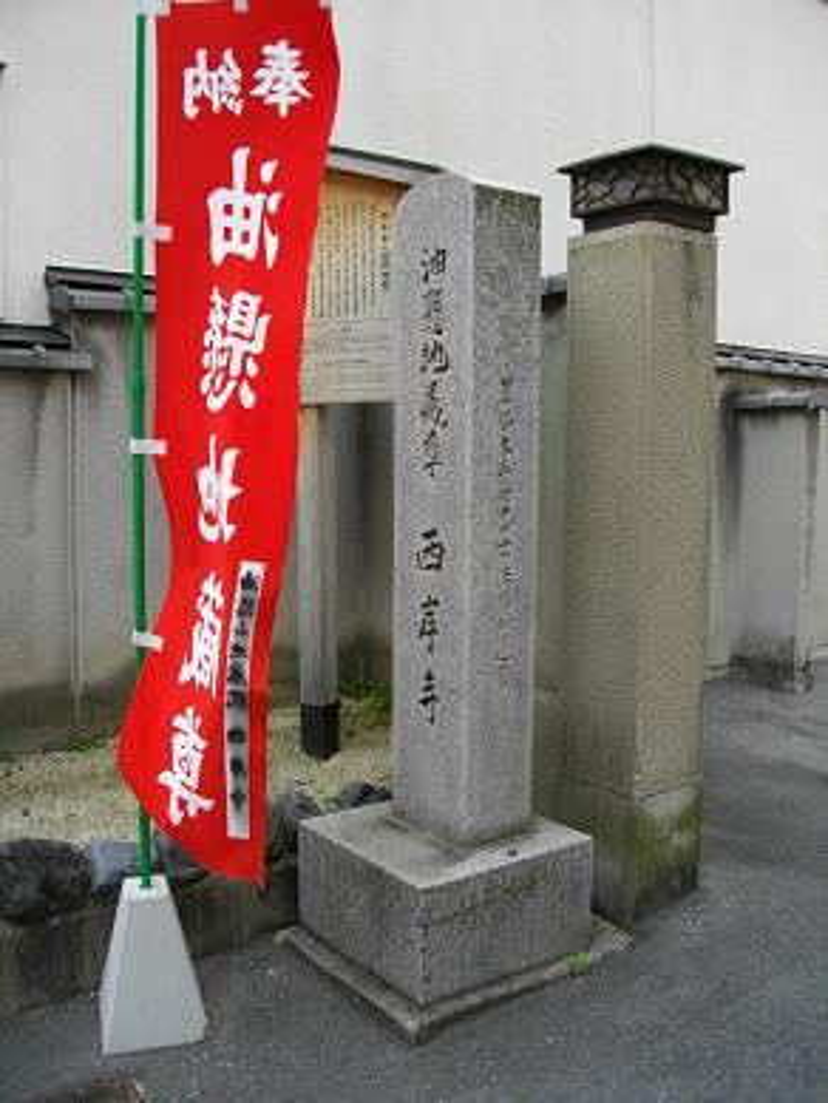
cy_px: 552
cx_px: 414
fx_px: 1020
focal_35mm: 32
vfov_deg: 56.8
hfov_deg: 44.2
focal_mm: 5.7
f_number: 2.9
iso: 100
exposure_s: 1/400
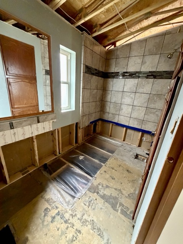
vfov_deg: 102.1
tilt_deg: -17.4
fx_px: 99
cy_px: 122
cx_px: 92
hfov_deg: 85.7
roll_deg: -5.2
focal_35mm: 14
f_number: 2.2
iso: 800
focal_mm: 2.22
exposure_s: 1/60
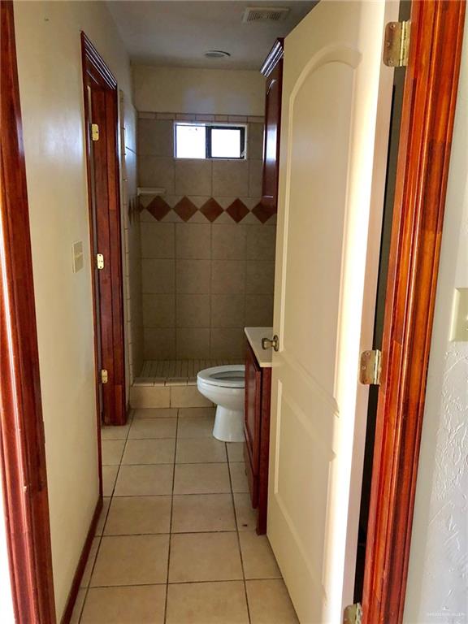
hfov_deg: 49.7
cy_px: 312
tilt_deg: -10.4
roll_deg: +1.5
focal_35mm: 28
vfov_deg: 63.4
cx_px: 234
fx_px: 505
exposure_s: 1/15
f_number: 1.8
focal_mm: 4
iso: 100
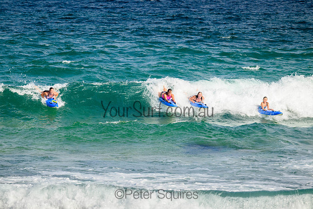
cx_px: 156
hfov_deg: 4.0
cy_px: 104
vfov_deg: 2.7
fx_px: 4435
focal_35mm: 510
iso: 1100
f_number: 11
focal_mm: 510
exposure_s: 1/2000
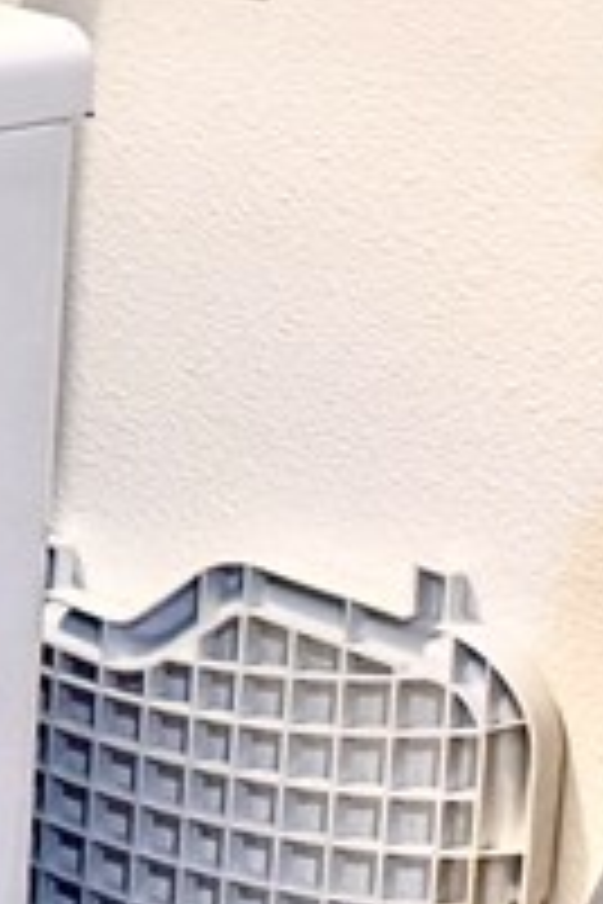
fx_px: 3191
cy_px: -306
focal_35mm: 127
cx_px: -1233
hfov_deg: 8.8
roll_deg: -0.2
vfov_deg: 15.3
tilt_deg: -6.0
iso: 320
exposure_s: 1/60
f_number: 1.78
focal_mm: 6.76
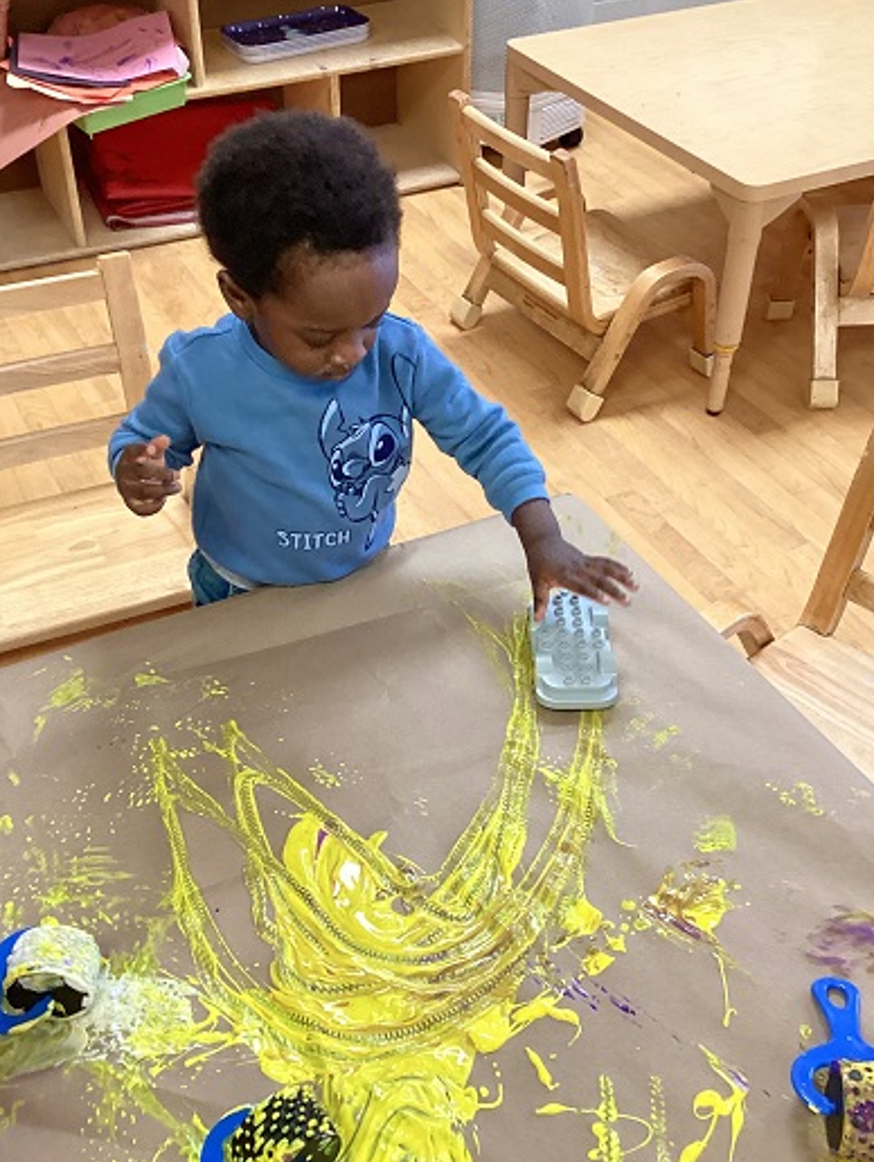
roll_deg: -0.1
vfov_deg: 46.8
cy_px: 572
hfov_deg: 36.0
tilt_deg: -39.3
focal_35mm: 40
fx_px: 1344
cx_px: 417
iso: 200
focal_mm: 3.3
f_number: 2.4
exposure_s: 1/60
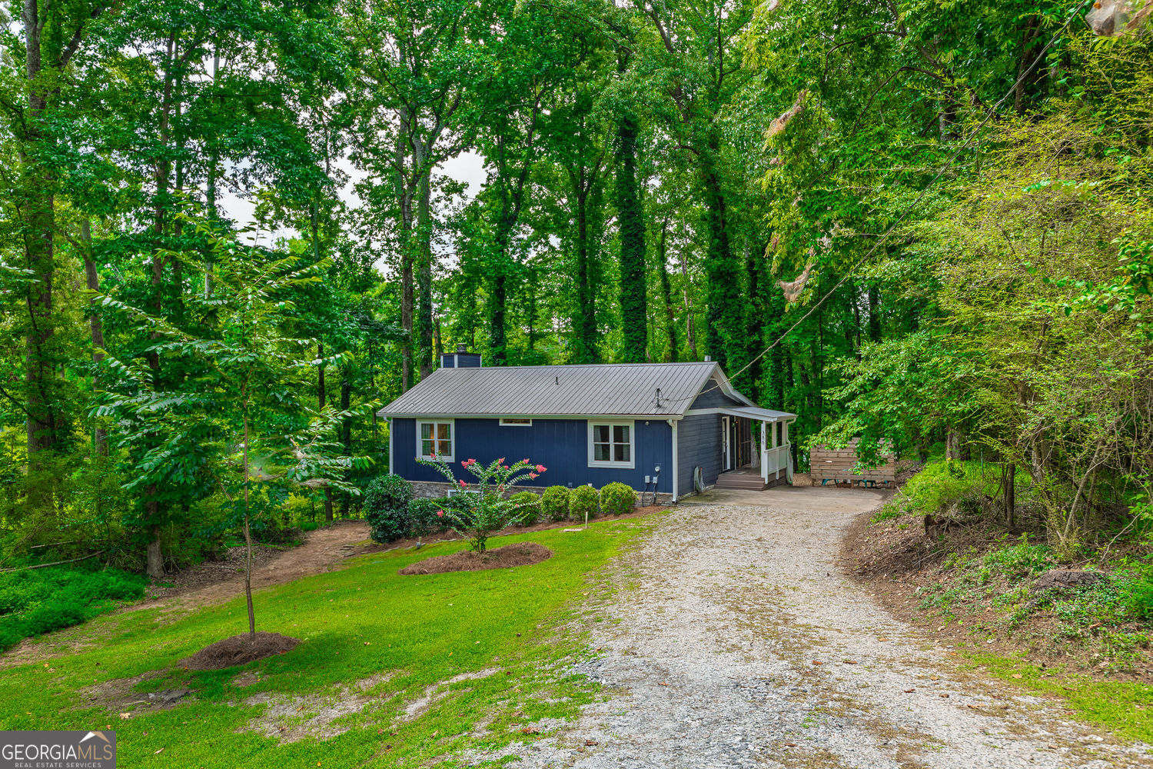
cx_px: 576
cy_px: 384
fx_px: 897
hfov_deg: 65.5
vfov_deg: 46.4
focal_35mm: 28
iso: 160
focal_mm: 28
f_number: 5.6
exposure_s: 1/60
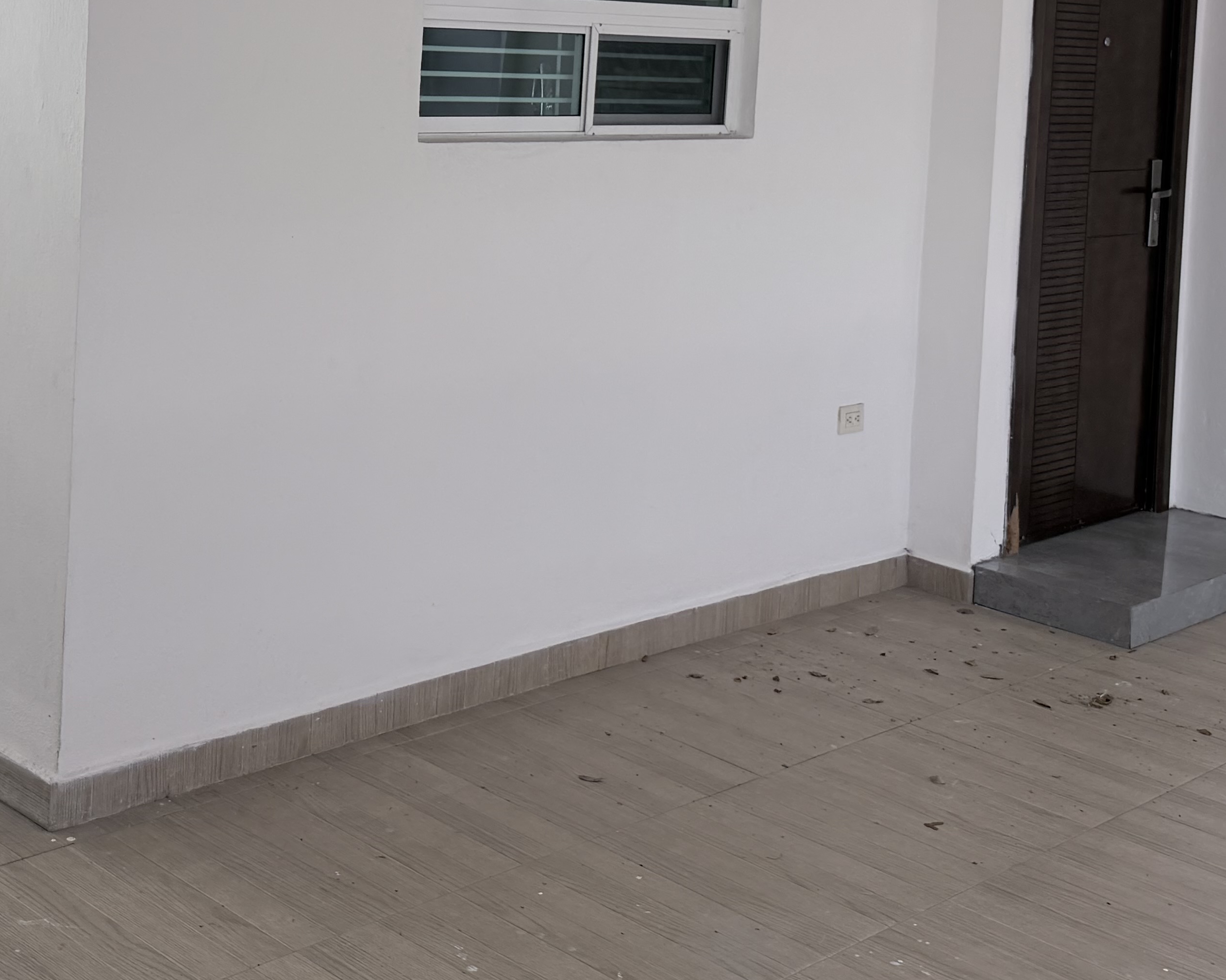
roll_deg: -2.2
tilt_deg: -2.7
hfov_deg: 34.9
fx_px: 1923
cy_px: 120
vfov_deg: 27.7
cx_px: 372
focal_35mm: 53
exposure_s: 1/580
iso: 100
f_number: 1.78
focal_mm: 6.76
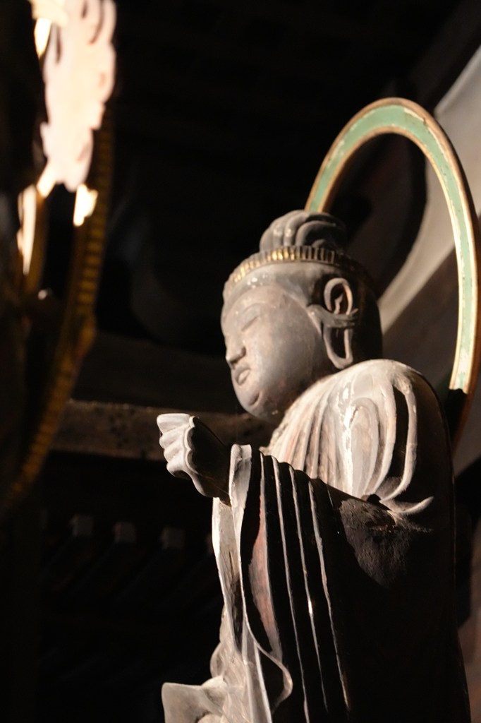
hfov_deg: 13.0
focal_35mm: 105
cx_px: 240
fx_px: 2106
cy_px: 362
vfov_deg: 19.5
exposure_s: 1/15
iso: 12800
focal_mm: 105
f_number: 4
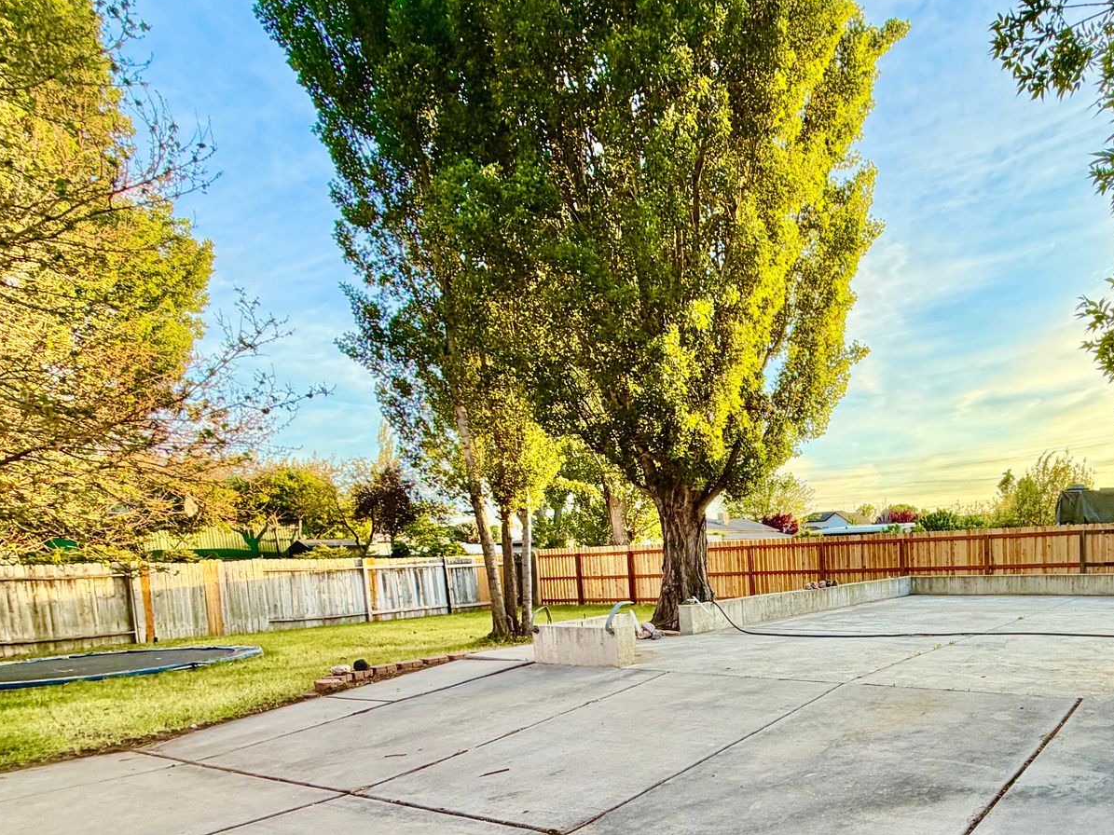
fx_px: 772
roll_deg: +1.8
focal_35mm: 24
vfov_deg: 54.1
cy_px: 628
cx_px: 860
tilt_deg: -7.5
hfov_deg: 66.3
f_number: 2.2
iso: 64
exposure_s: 1/121
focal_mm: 2.22
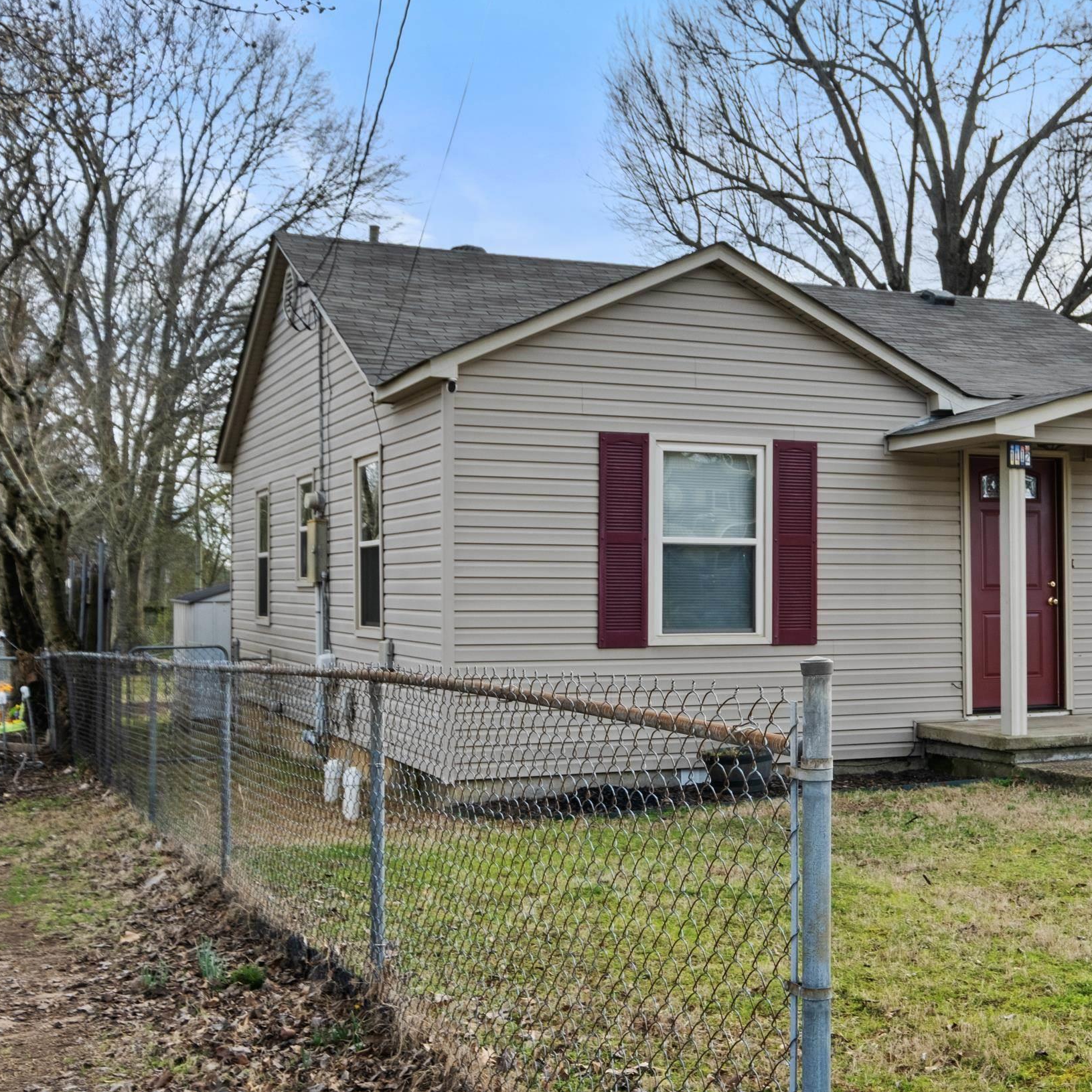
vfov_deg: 39.2
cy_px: 535
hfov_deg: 38.3
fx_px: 1535
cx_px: 807
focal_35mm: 43
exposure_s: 1/80
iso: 200
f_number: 8
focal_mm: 21.9
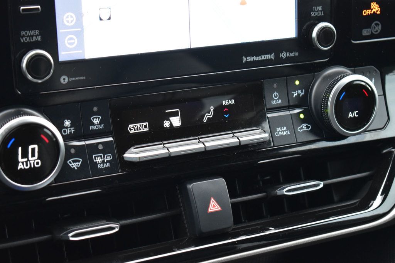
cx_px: 198
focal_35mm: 82
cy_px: 132
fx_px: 905
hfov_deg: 24.6
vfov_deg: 16.5
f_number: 6.3
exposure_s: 1/15
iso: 1600
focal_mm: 55
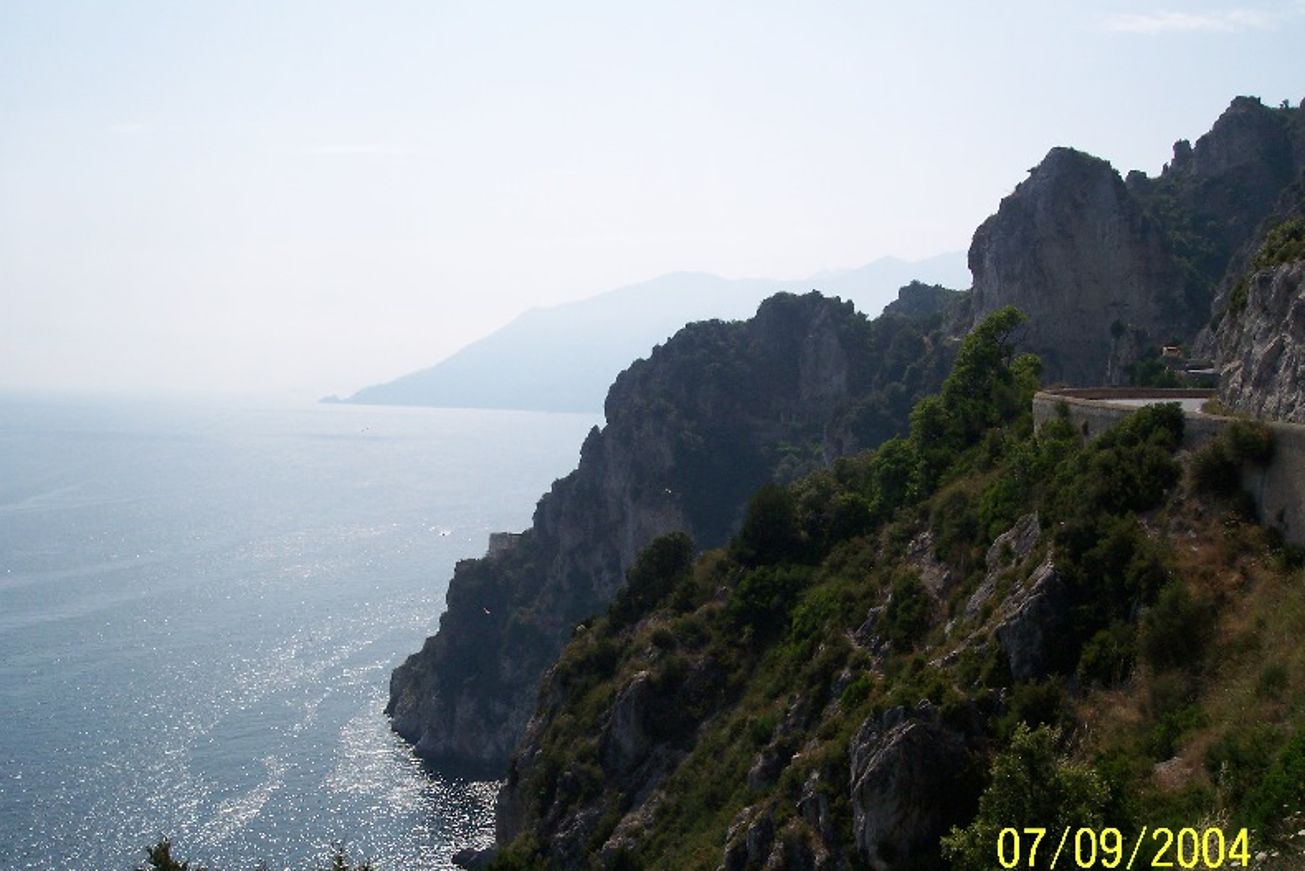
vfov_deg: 33.4
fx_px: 1450
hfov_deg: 48.5
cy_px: 476
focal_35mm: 40
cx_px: 657
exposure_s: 1/1000
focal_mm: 8
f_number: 4.8
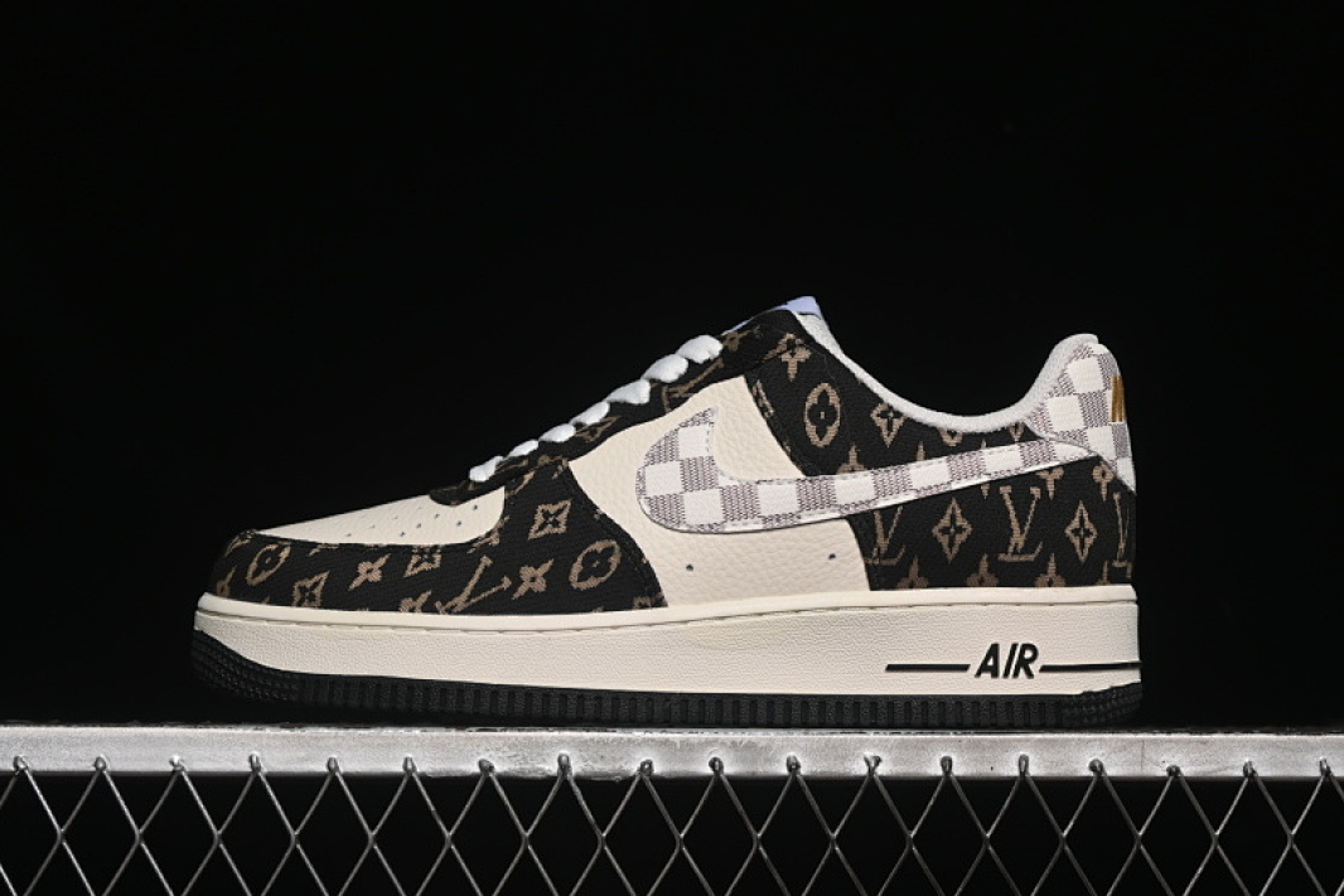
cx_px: 675
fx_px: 2838
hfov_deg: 26.6
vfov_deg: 18.0
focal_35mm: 76
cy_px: 449
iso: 160
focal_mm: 50
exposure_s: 1/60
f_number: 6.3
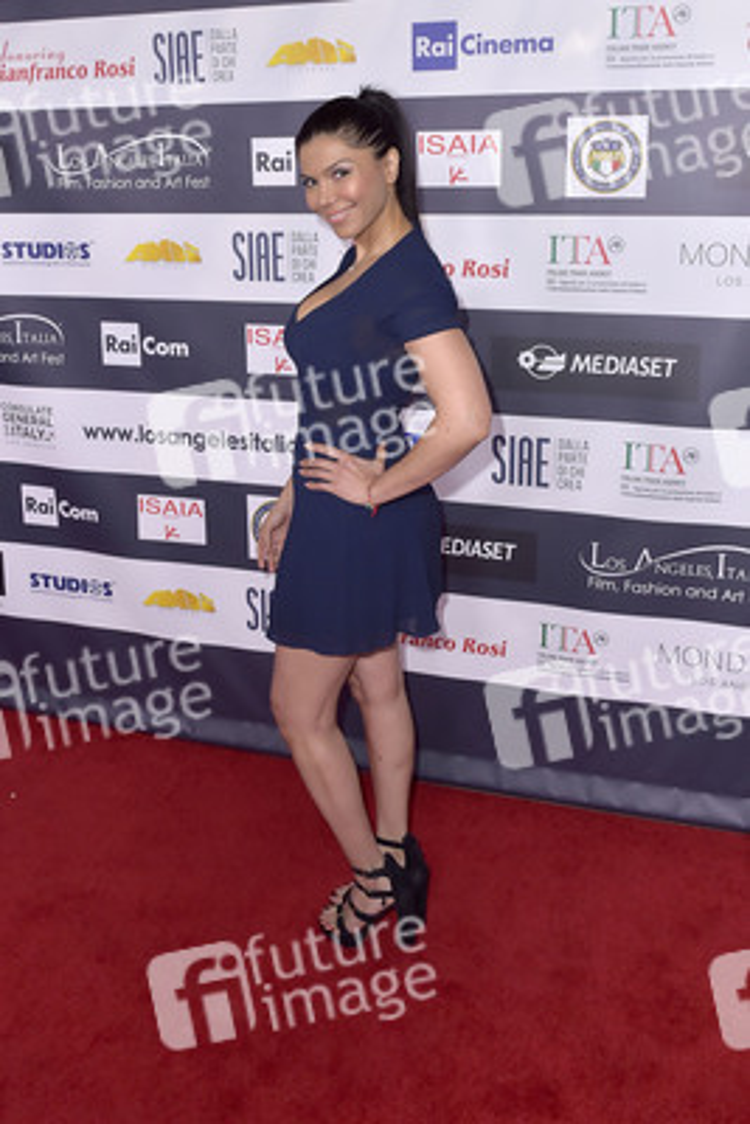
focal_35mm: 26
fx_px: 812
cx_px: 375
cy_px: 562
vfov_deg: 69.4
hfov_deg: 49.6
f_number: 6.3
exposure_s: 1/320
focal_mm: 26
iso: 500
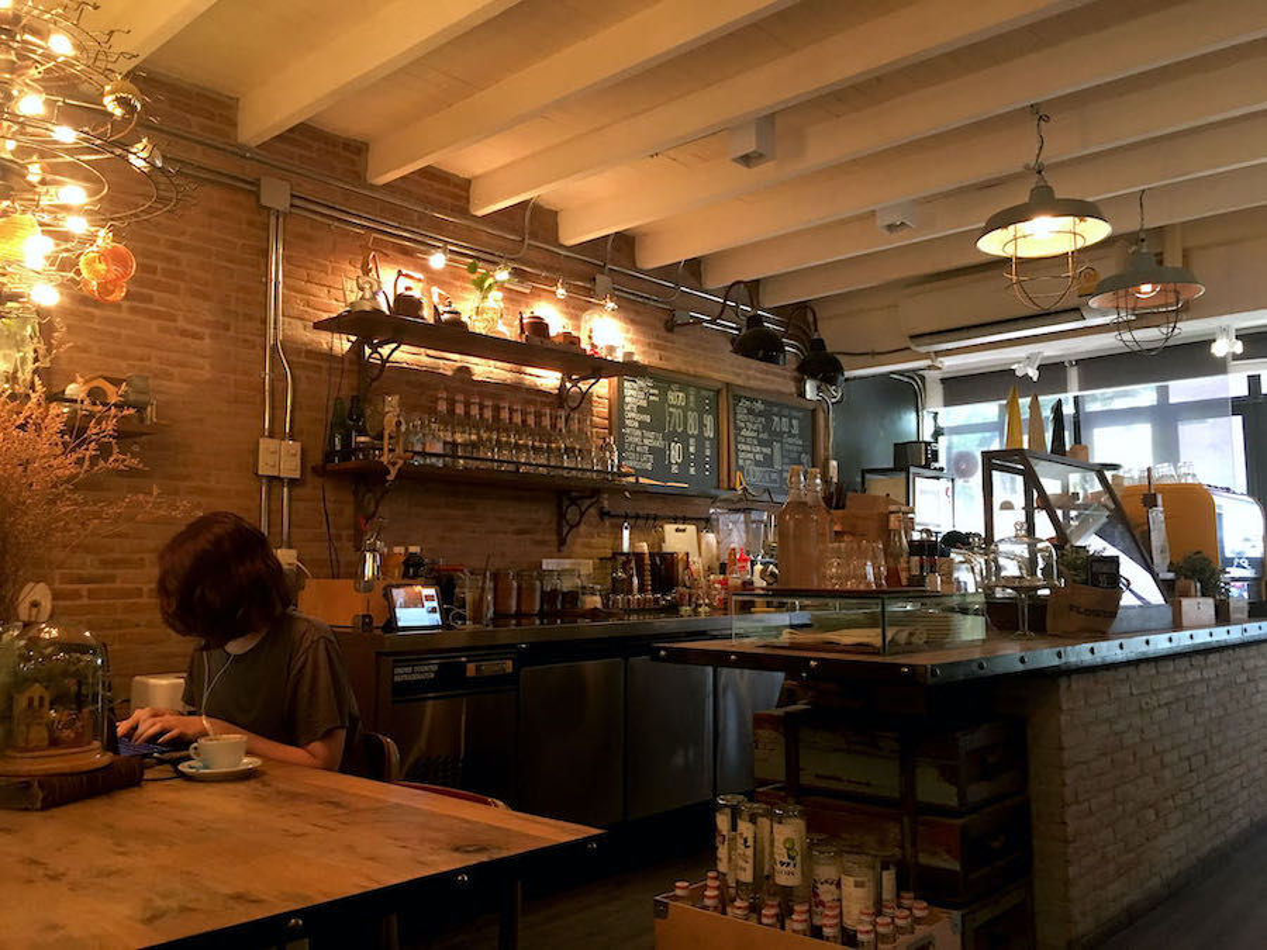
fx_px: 1061
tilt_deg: +5.6
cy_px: 475
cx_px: 634
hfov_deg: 61.7
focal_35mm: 29
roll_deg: +0.0
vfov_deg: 48.2
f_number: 2.2
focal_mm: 4.15
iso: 250
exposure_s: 1/33
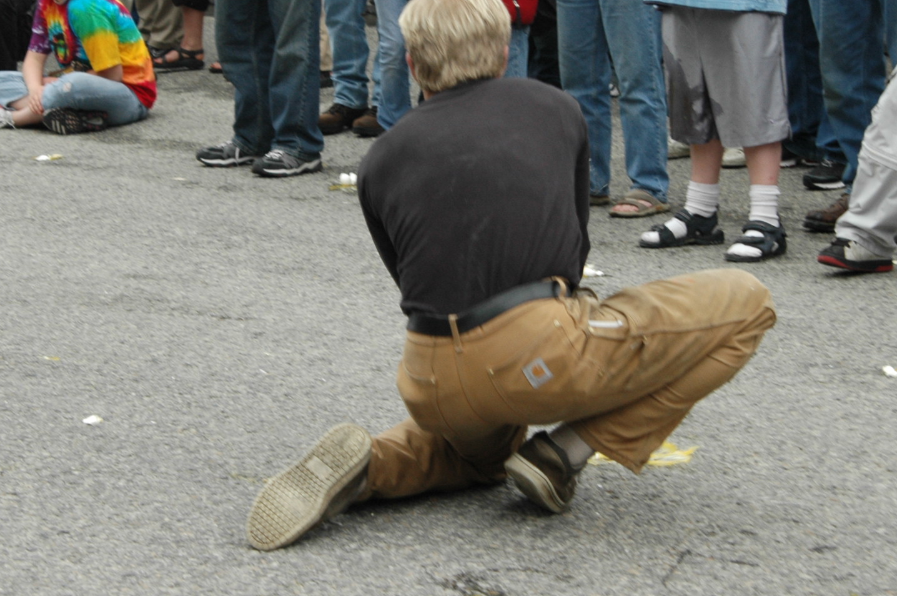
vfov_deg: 11.7
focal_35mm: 117
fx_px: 2912
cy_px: 156
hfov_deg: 17.5
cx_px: 350
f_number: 8
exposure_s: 1/250
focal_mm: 50
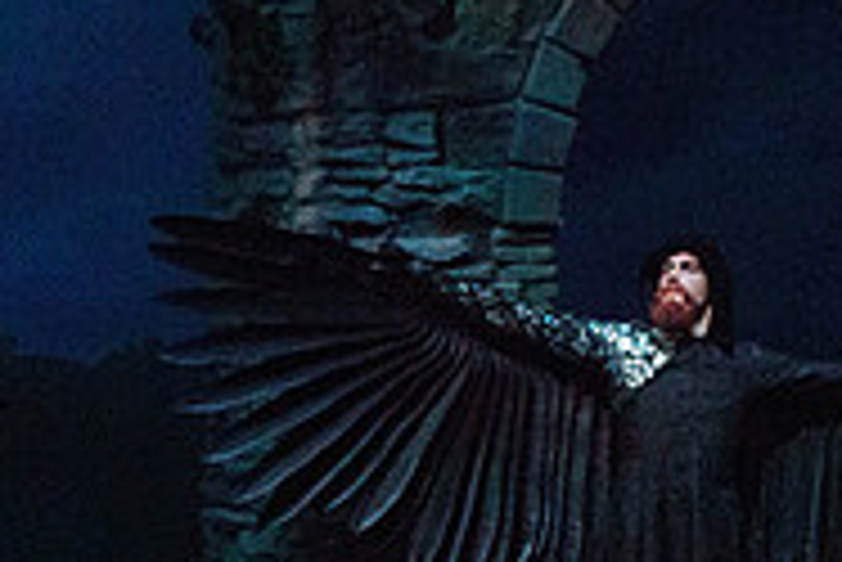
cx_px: -131
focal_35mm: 757
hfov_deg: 2.7
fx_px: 17719
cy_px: 812
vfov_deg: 1.8
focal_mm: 244
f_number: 5.6
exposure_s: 1/320
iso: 8000
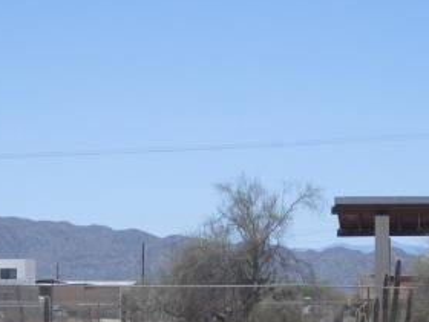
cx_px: 149
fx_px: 2094
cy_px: 311
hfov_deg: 11.7
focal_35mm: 169
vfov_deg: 8.7
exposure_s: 1/100
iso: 64
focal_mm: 13.1
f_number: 11.6
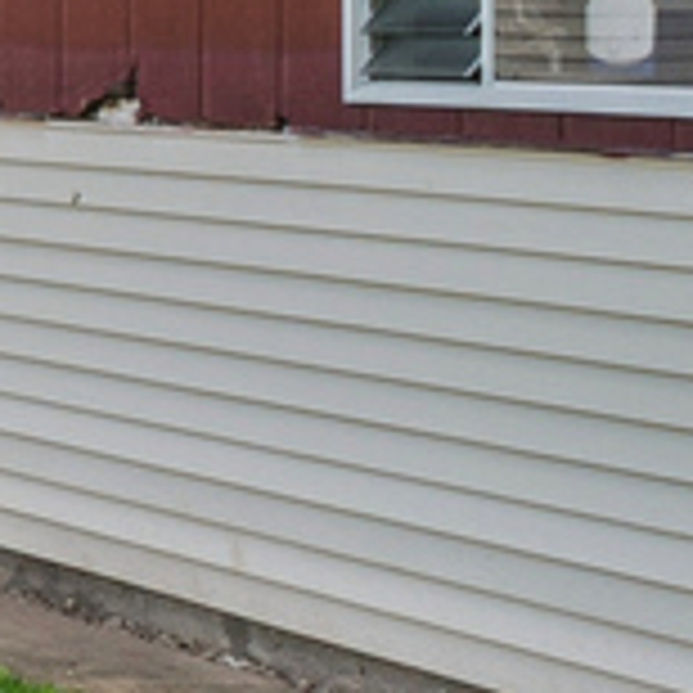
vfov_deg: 11.4
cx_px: -1681
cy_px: 63
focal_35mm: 152
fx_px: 3443
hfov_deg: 8.6
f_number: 11
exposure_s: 1/160
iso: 400
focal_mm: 17
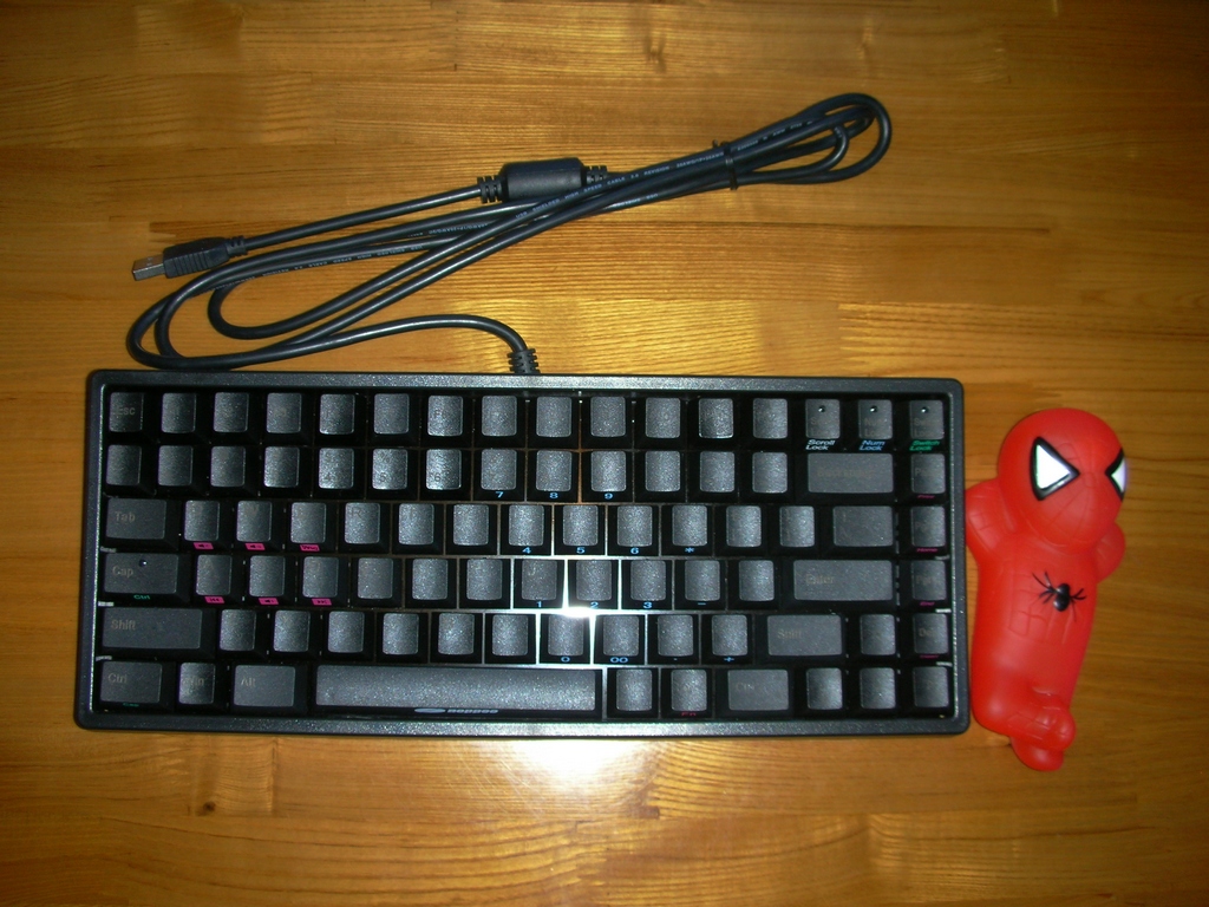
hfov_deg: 52.6
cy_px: 454
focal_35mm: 35
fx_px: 1222
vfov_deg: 40.7
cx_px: 604
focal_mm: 5.8
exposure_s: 1/60.1
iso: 50
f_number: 3
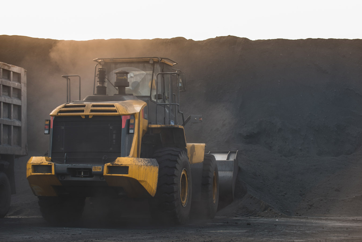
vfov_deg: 14.0
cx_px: 181
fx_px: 986
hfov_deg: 20.8
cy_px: 121
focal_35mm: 98
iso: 100
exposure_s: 1/80
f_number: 5
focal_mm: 98
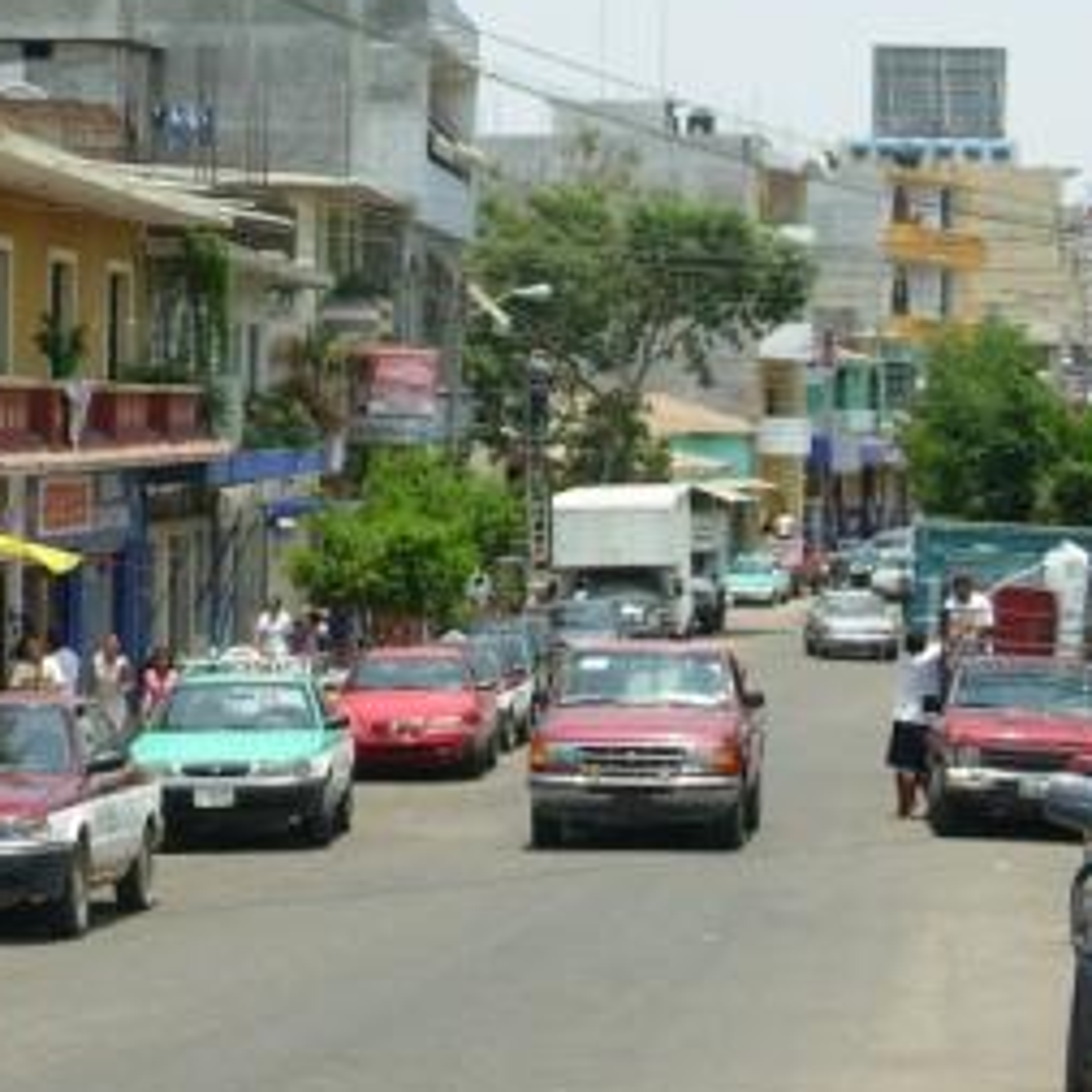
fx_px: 4247
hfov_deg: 14.7
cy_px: 393
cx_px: 531
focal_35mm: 119
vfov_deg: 14.6
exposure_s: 1/745
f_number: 3.6
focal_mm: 12.5
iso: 50
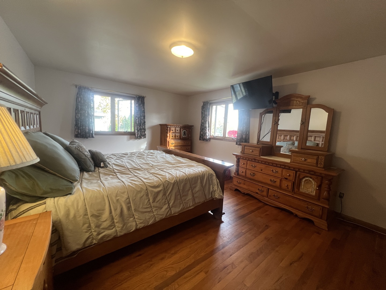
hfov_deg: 106.2
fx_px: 145
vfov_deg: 89.9
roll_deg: -3.8
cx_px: 193
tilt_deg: -8.8
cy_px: 145
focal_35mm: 13
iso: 200
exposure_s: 1/60
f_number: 1.8
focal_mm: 1.57
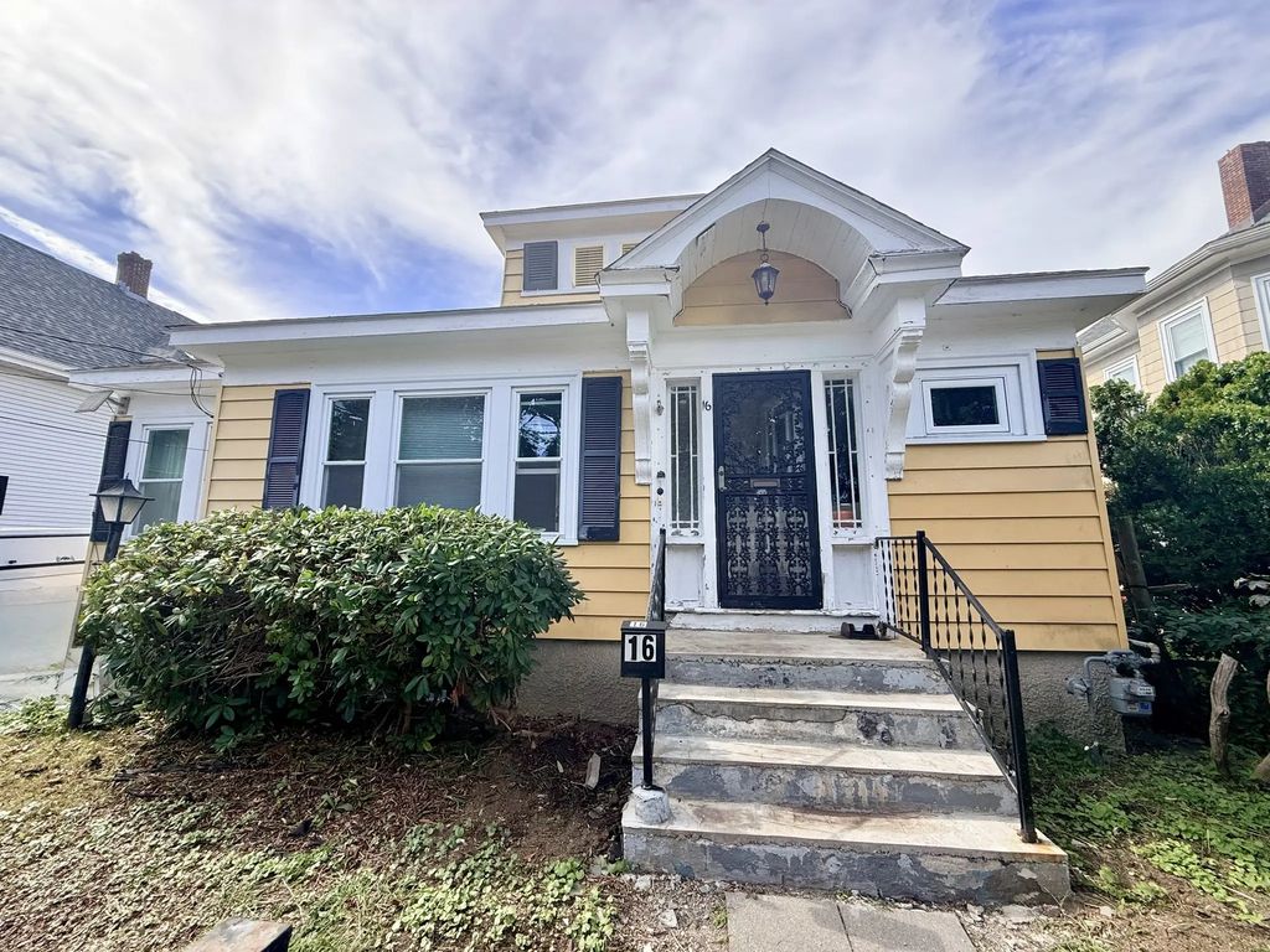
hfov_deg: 102.1
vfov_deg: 85.7
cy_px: 476
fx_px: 514
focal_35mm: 14
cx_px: 635
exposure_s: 1/658
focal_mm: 2.22
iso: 64
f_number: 2.2
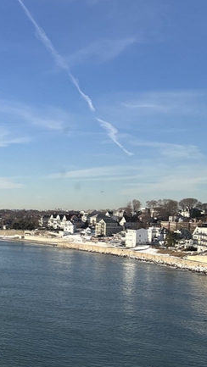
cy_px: 223
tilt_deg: -2.5
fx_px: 653
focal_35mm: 67
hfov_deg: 15.7
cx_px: -152
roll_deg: -2.1
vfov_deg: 31.3
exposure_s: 1/2208
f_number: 1.5
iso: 50
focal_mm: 5.7
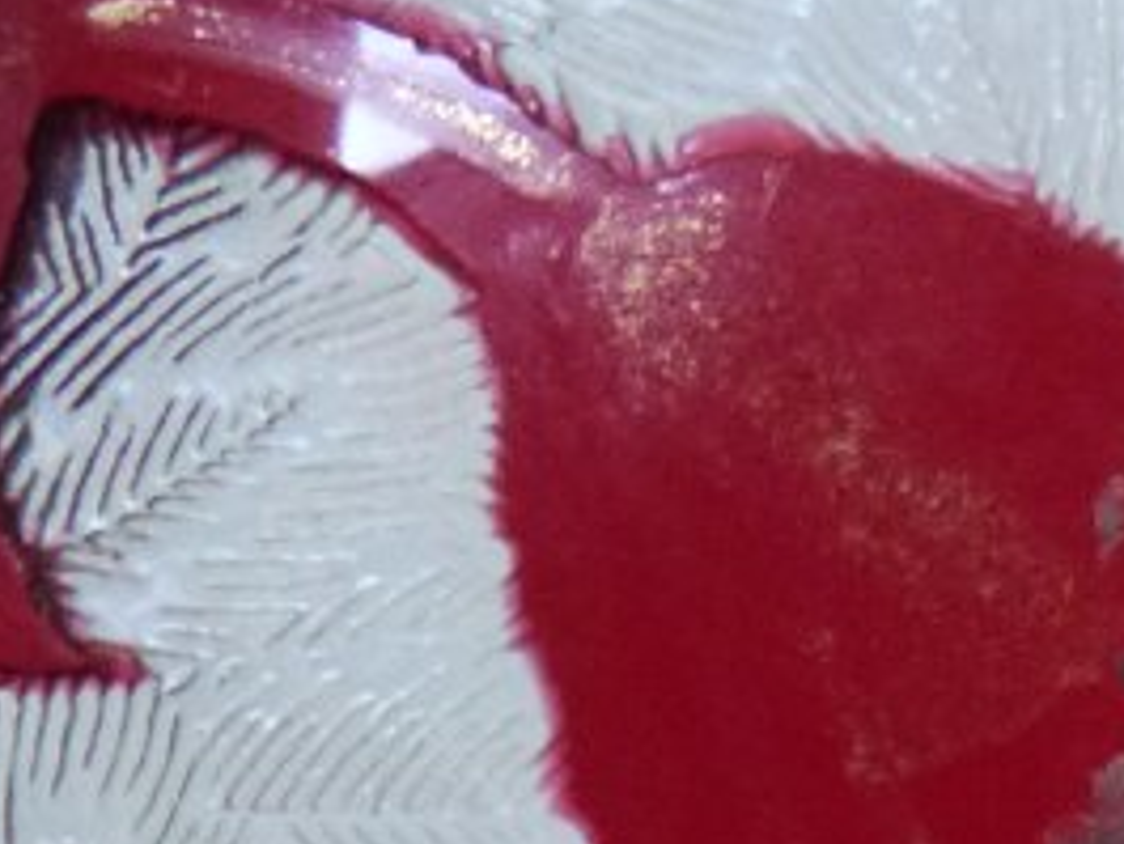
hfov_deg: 16.4
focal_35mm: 113
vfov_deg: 12.5
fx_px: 3671
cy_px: 1247
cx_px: 1476
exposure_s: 1/60
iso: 320
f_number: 2.8
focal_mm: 4.5
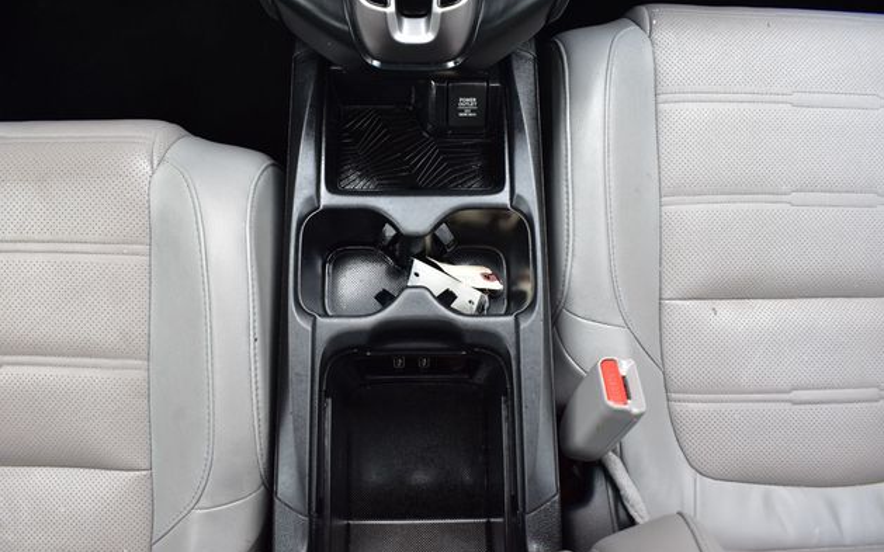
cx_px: 438
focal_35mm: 28
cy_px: 272
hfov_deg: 66.5
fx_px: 675
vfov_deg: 44.5
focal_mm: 18
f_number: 8
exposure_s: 1/50
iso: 400
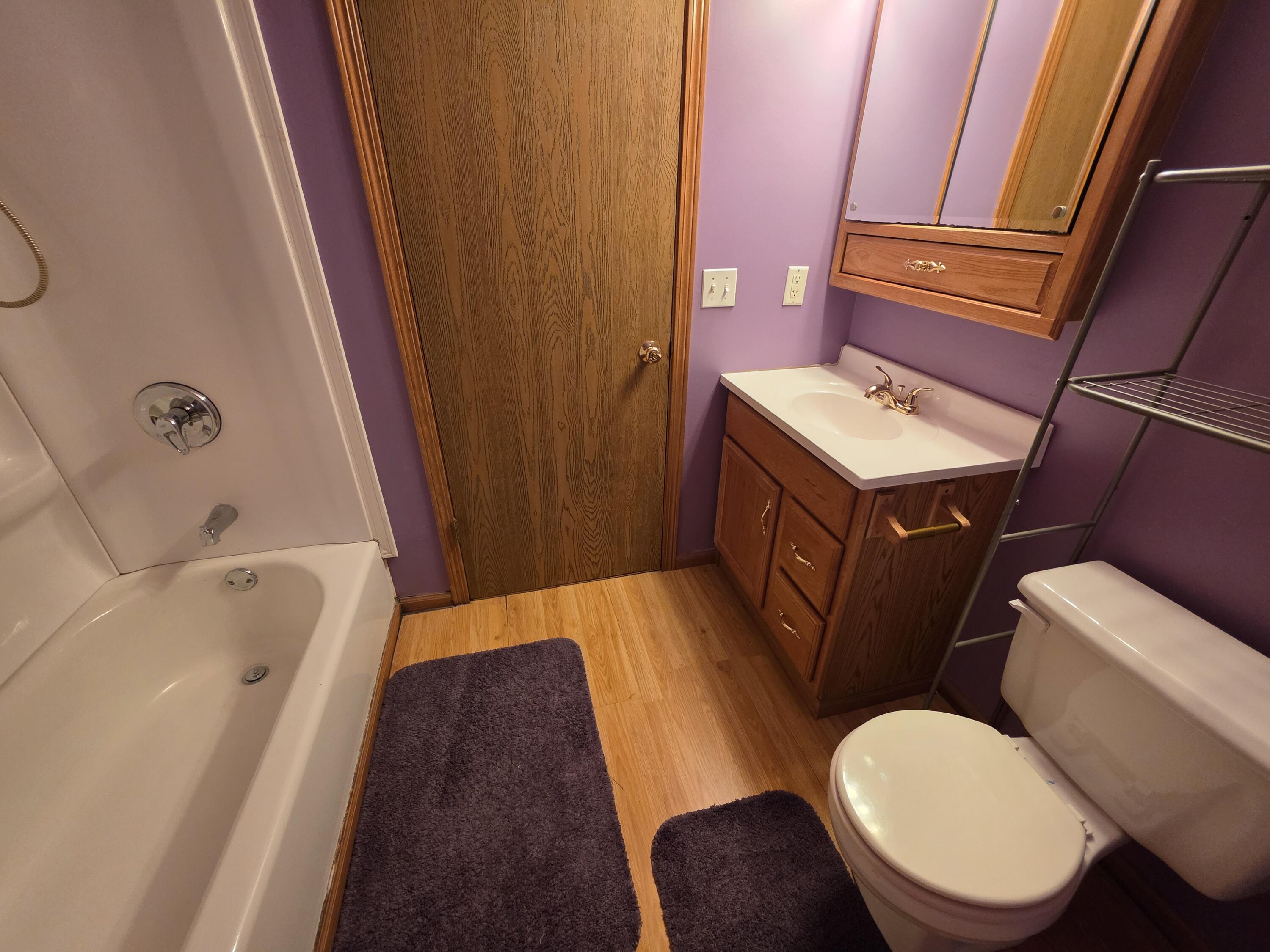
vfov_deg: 89.9
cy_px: 476
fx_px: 477
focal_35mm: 13
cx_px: 635
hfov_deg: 106.2
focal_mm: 2.2
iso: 320
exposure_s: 1/60
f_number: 1.9
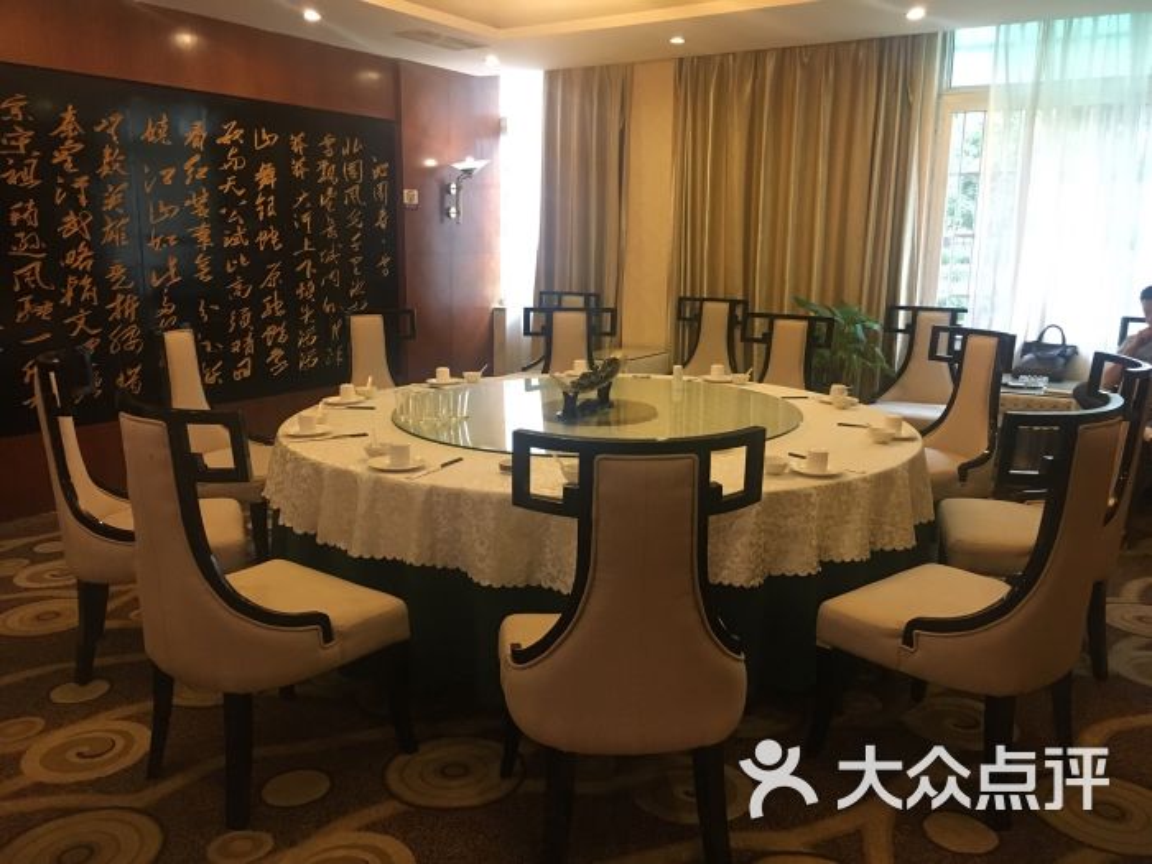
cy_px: 432
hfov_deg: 61.7
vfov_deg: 48.2
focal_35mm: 29
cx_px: 576
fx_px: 965
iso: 200
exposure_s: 1/25
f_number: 2.2
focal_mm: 4.15
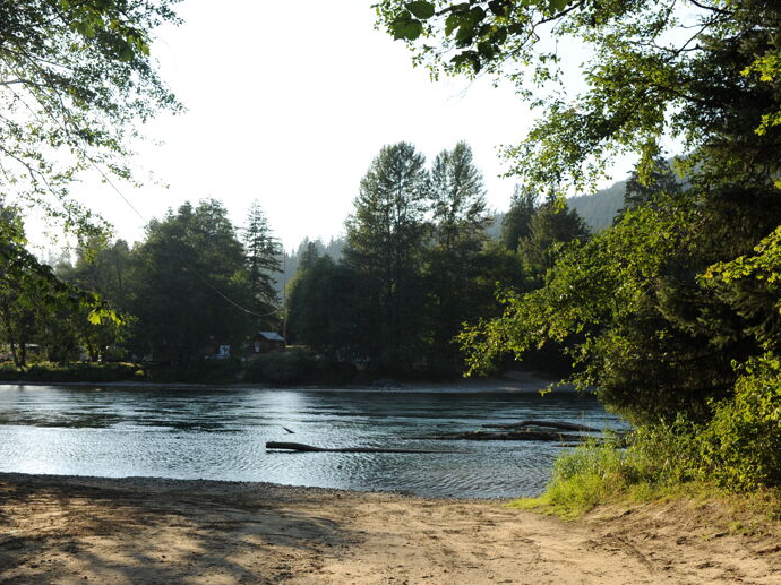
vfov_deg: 36.8
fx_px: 880
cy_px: 300
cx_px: 387
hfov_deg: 47.9
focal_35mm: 39
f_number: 8
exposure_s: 1/200
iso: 200
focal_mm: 35
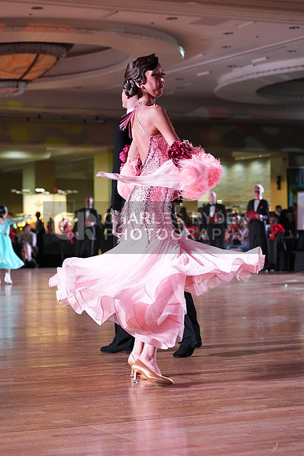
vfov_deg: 22.1
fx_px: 1165
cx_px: 152
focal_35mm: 92
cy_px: 228
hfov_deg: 14.9
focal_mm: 92
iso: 8000
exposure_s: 1/400
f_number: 5
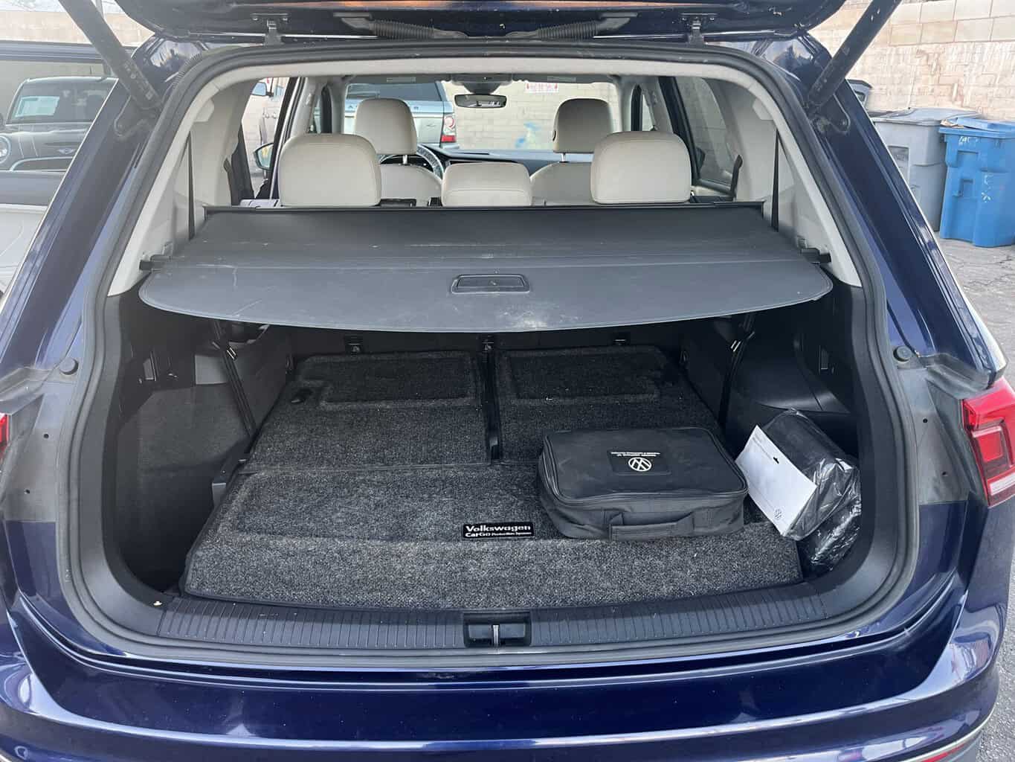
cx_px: 508
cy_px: 381
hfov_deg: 67.3
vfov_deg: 53.1
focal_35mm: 26
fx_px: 762
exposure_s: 1/63
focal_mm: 5.1
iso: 125
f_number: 1.6
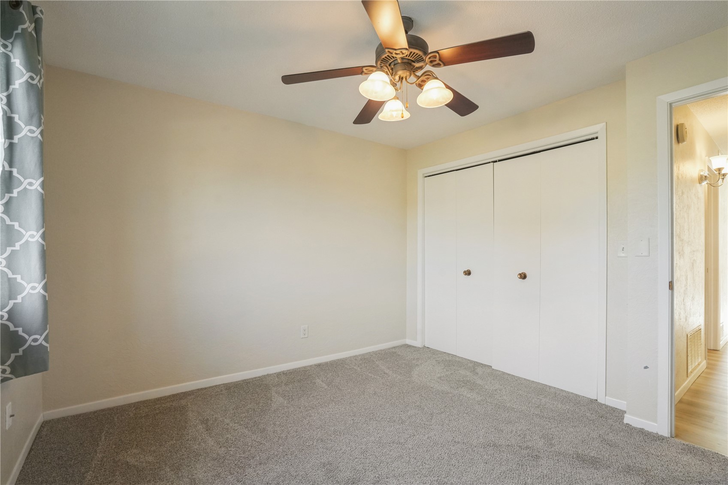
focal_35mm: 16
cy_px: 242
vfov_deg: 73.7
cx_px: 364
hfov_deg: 96.7
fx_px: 324
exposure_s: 1/50
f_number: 9
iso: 1250
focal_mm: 16
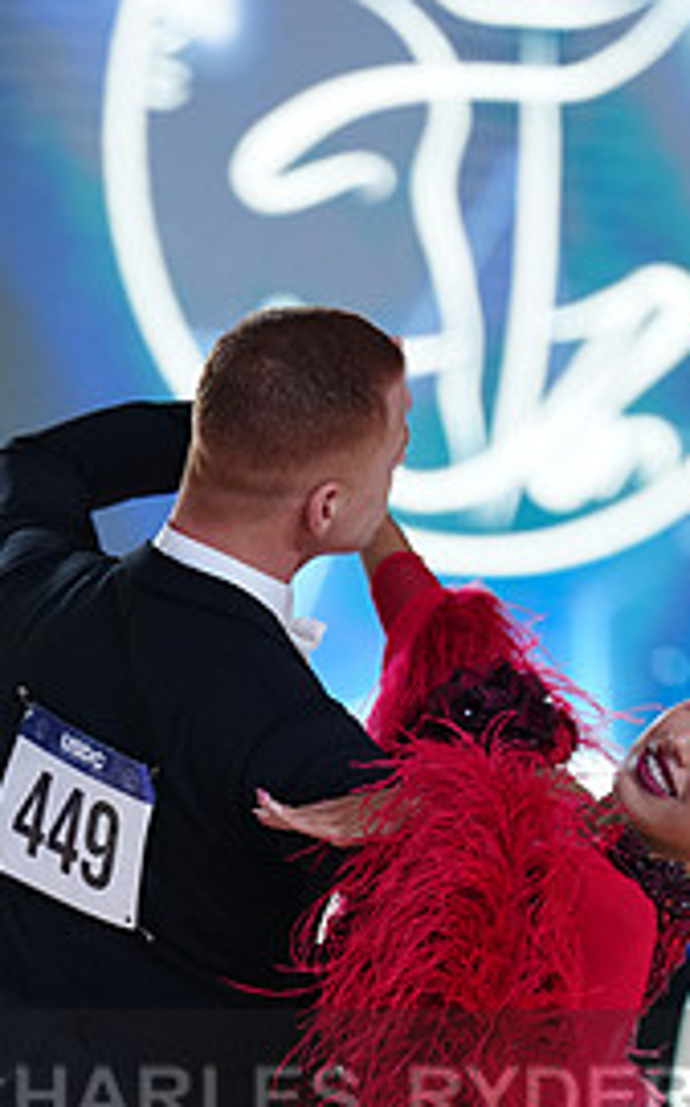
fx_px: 13169
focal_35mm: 437
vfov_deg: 4.8
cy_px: 1148
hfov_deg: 3.0
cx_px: 202
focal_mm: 200
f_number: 2.8
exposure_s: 1/500
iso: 800
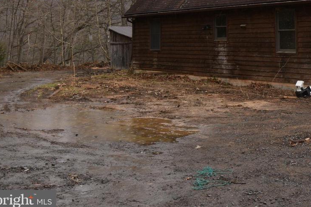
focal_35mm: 59
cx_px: 296
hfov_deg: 31.8
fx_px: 510
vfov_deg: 22.3
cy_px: 8
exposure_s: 1/80
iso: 400
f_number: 8
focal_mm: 20
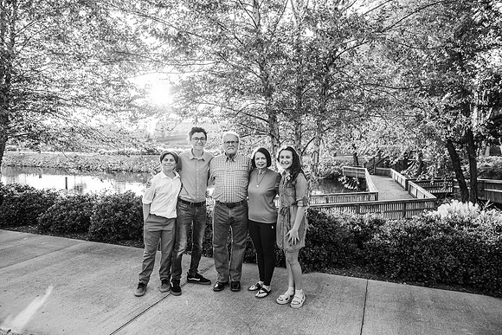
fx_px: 335
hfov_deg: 73.7
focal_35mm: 24
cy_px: 168
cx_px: 251
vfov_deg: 53.2
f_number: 3.2
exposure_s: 1/320
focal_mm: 24
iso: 250
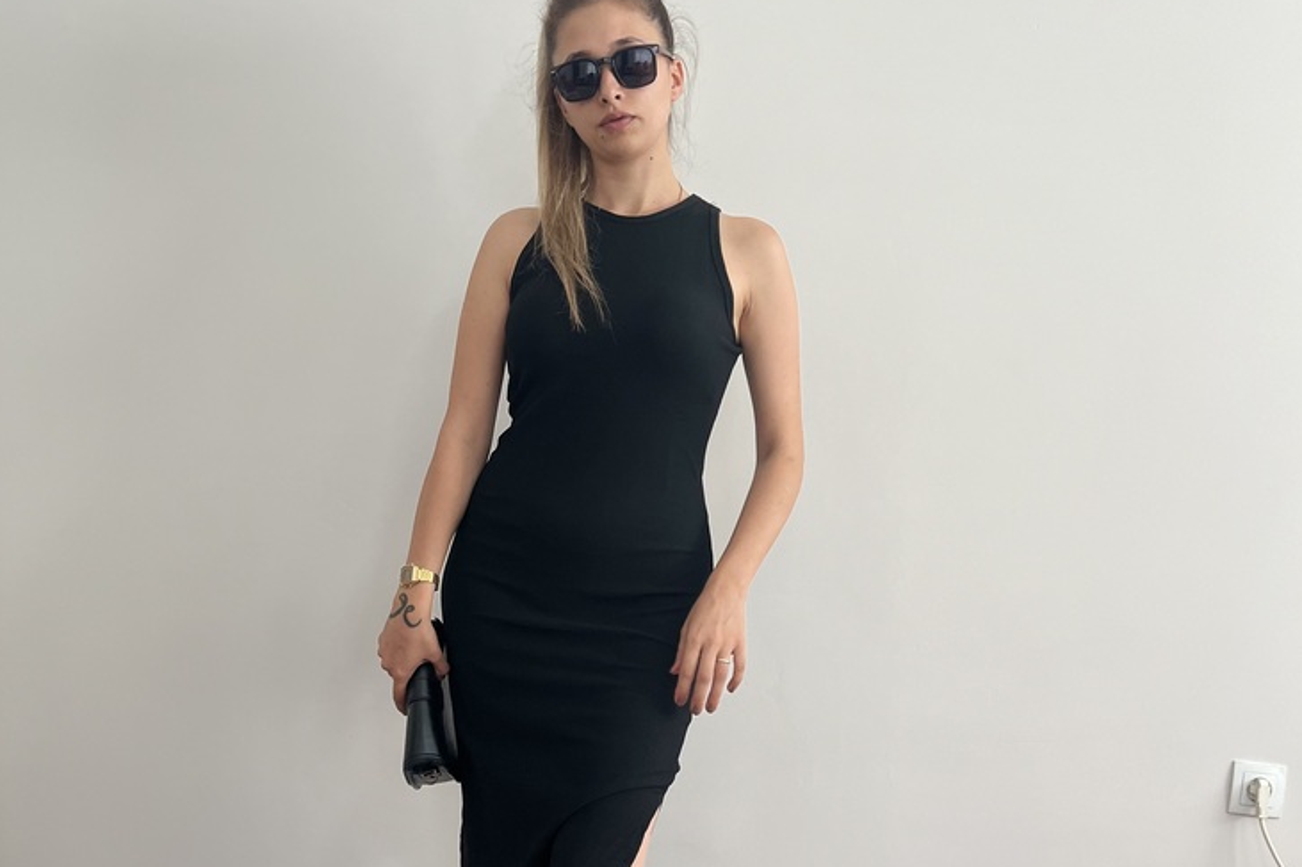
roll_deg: -1.1
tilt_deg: -3.1
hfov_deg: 51.9
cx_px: 655
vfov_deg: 35.4
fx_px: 1338
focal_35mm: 37
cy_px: 609
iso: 64
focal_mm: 5.1
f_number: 1.6
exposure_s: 1/100
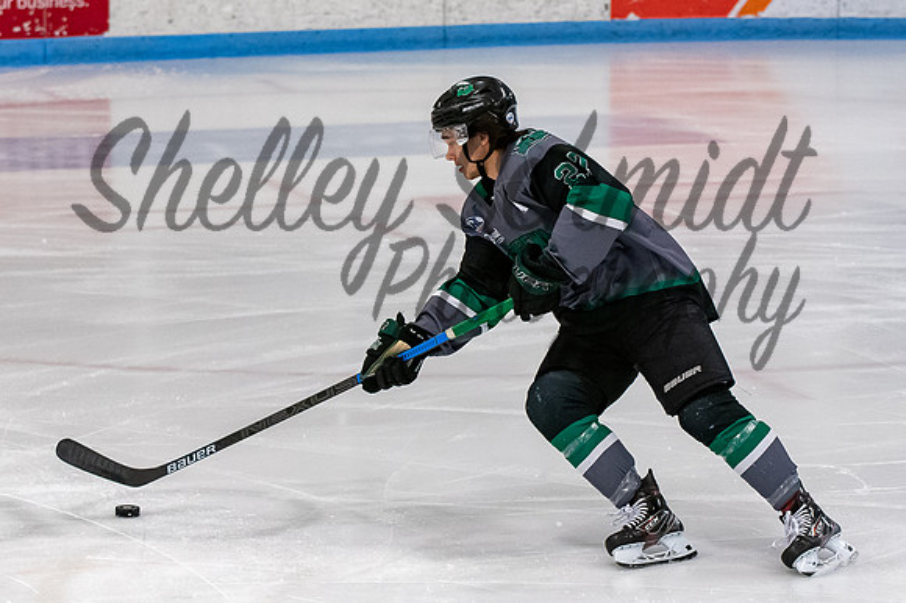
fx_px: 4749
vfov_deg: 7.3
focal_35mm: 189
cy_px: 191
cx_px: 450
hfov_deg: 10.9
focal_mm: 90
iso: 3200
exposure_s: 1/800
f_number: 3.5
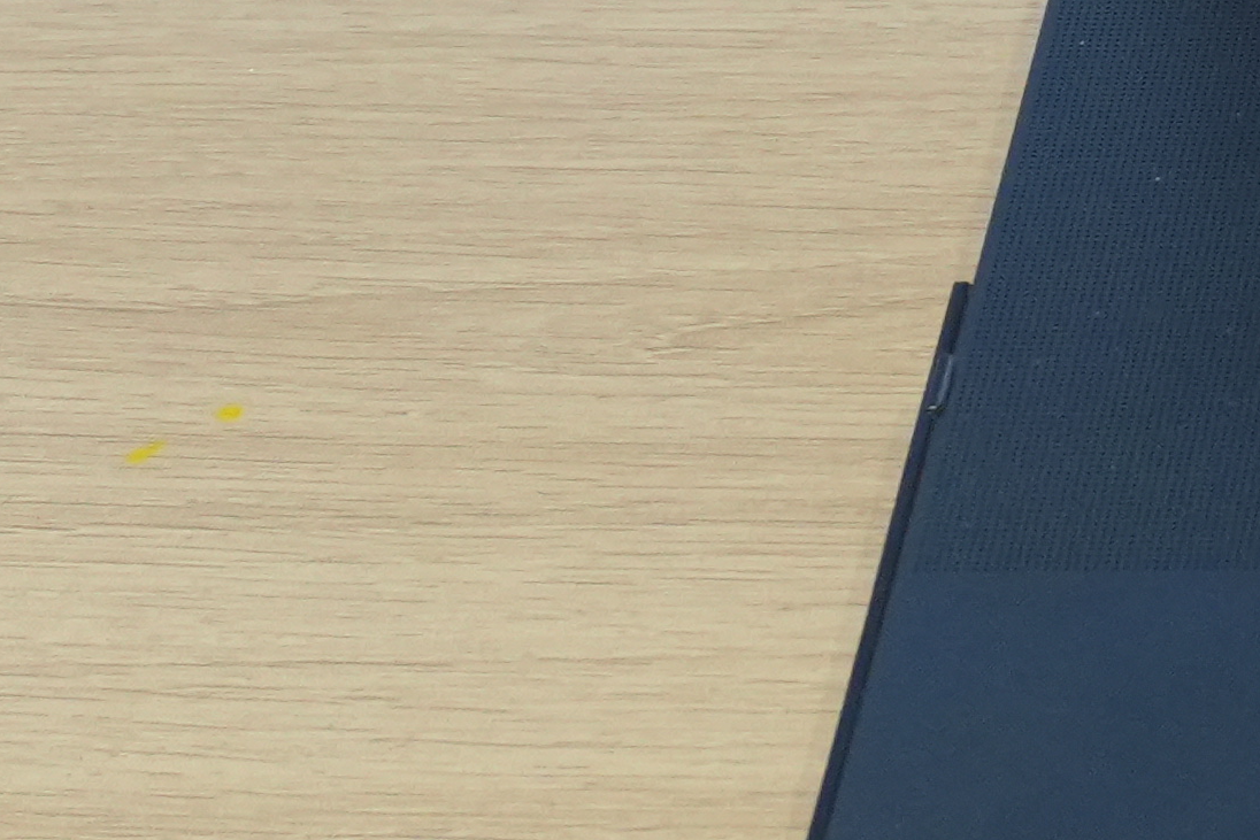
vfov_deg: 6.4
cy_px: -472
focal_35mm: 212
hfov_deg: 9.0
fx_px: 7414
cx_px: 2746
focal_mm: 25
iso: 1250
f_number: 5
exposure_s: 1/125
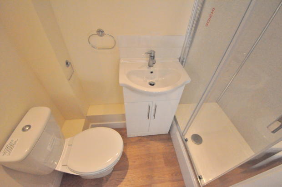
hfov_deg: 100.4
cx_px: 141
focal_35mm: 15
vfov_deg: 77.2
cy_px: 94
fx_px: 117
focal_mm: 10
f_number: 9
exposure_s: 1/320
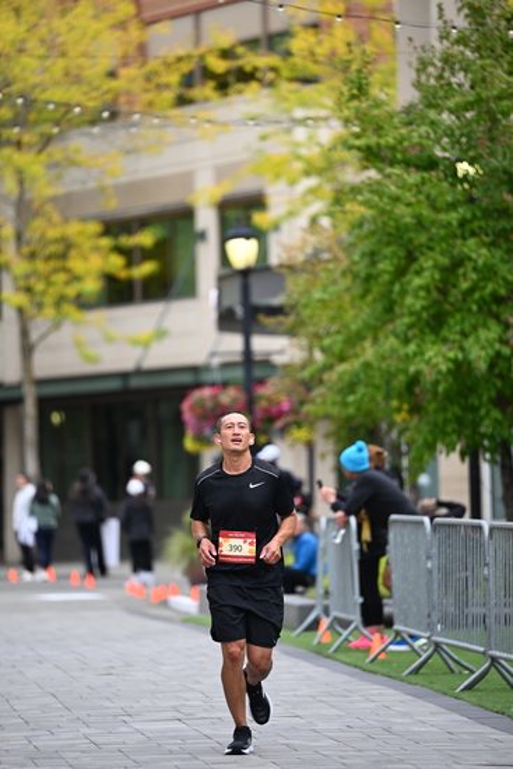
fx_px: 4272
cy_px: 384
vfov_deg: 10.3
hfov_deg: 6.9
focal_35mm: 200
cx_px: 256
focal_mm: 200
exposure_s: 1/2000
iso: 640
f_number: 2.8
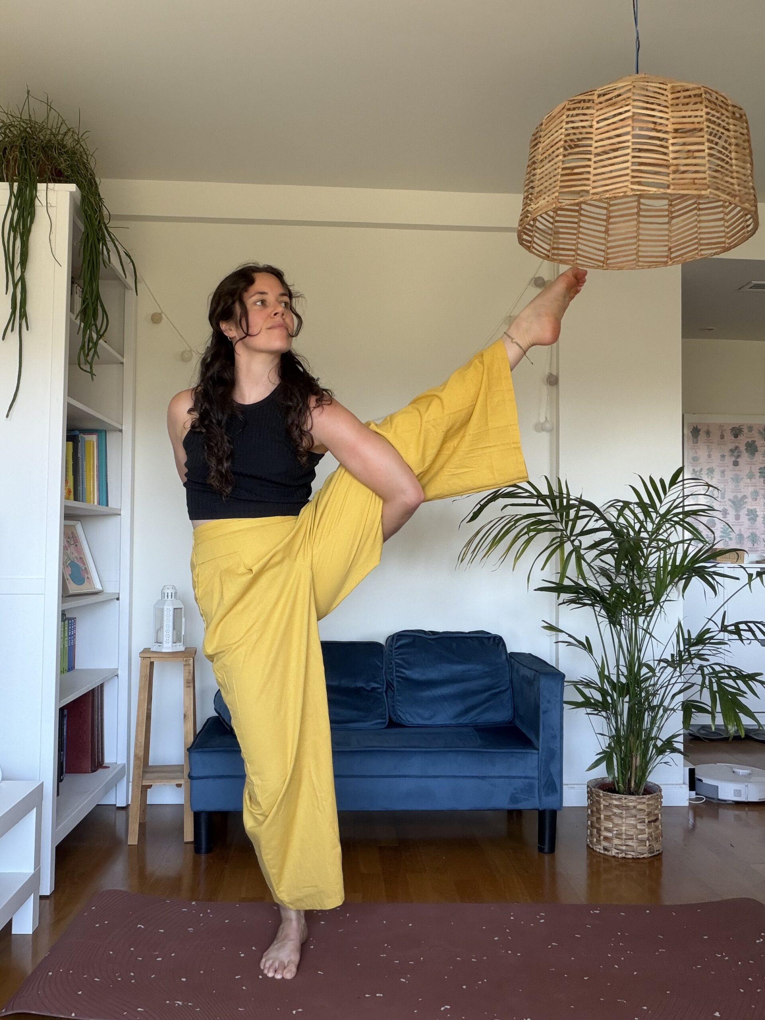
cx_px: 382
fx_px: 884
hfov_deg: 46.8
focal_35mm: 30
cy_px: 510
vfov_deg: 60.0
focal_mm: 2.71
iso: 80
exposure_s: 1/71
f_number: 1.9
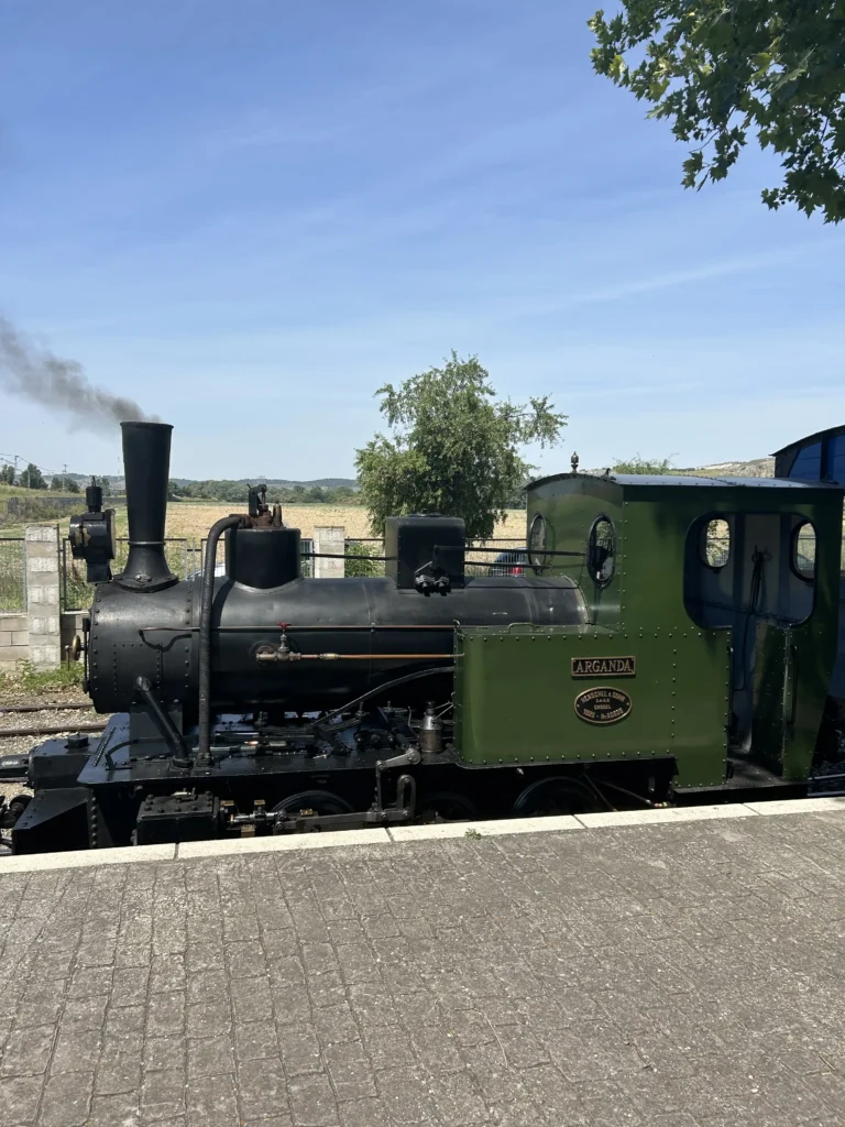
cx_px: 422
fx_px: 846
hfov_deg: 53.1
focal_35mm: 26
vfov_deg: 67.3
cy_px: 564
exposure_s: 1/4630
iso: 50
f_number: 1.5
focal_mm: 5.7
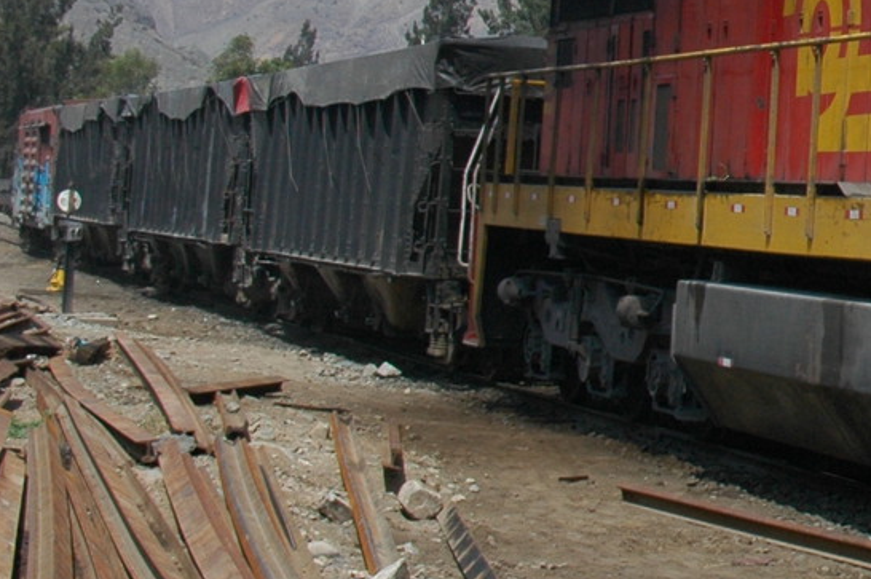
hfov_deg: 15.5
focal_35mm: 116
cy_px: -9
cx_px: 1500
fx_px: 2804
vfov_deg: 11.7
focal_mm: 22
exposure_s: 1/400
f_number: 10
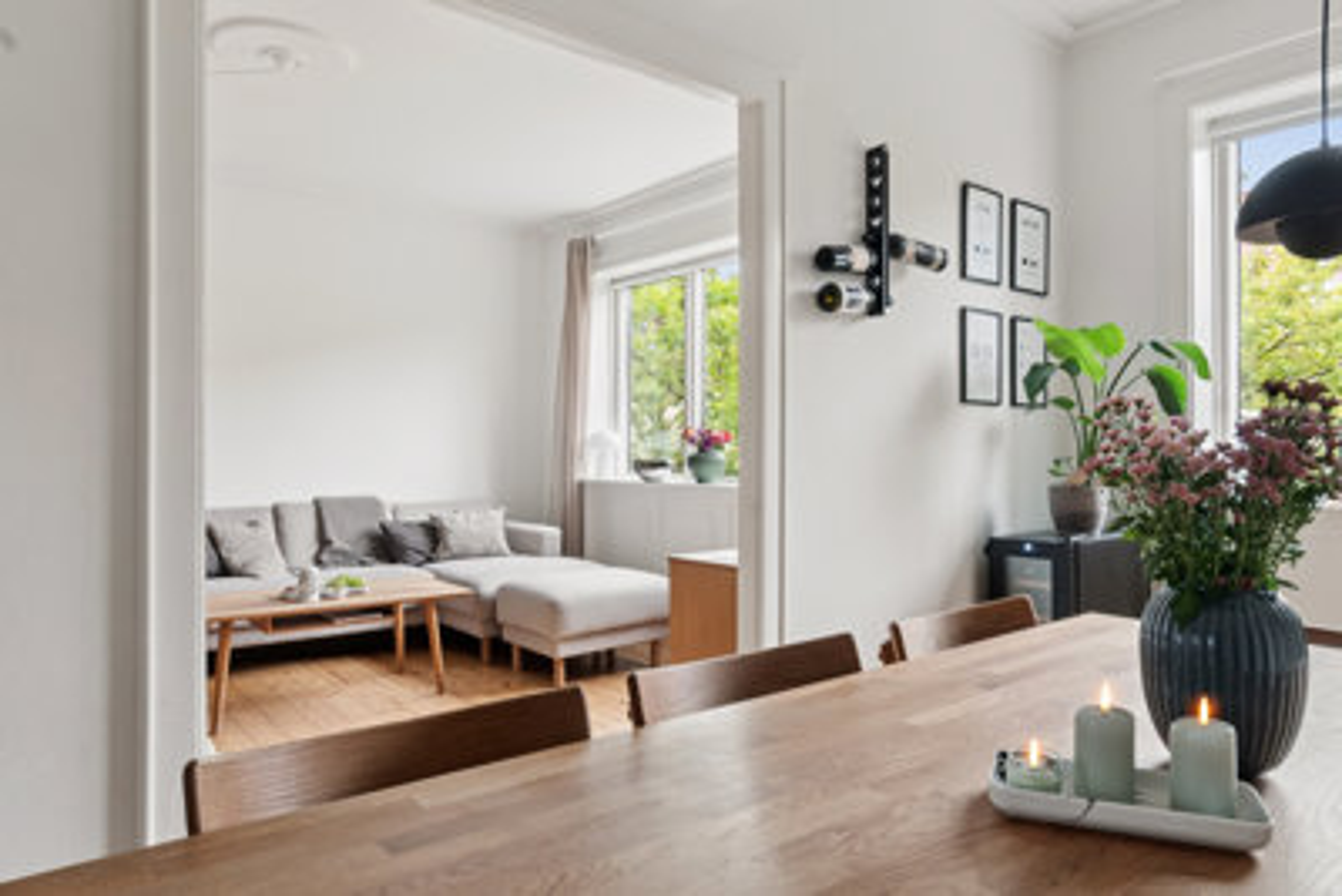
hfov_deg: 77.3
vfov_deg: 56.2
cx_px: 671
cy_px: 448
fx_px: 839
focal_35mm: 22
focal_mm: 15
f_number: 10
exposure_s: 1/4
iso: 400
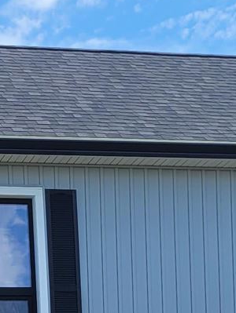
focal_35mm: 150
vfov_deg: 12.1
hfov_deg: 9.9
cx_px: 25
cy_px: 567
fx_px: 1361
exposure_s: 1/1809
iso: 40
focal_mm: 5.4
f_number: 1.8
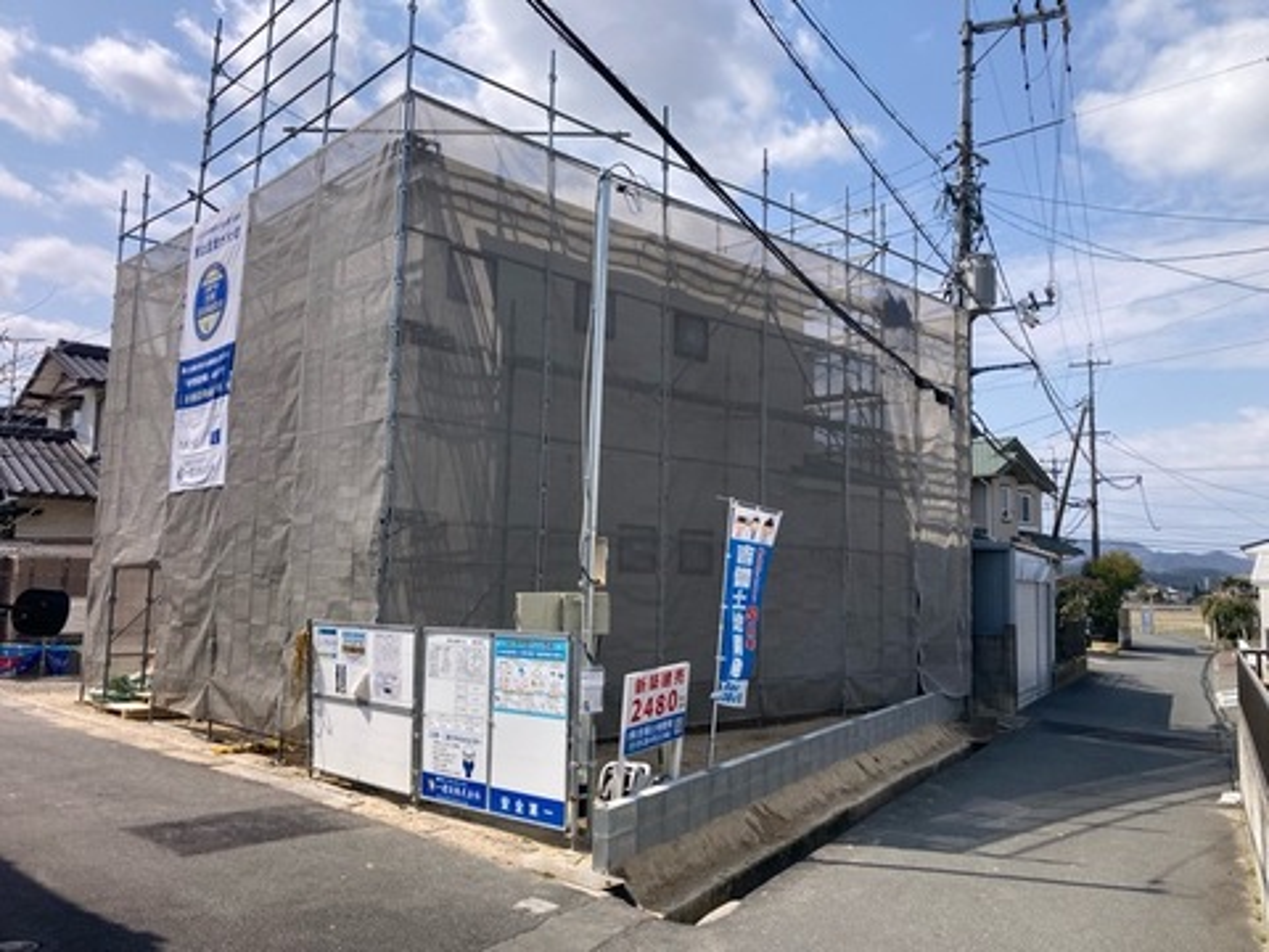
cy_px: 476
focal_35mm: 28
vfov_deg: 49.7
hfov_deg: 63.4
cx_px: 634
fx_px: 1026
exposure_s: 1/2404
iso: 20
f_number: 1.8
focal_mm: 3.99
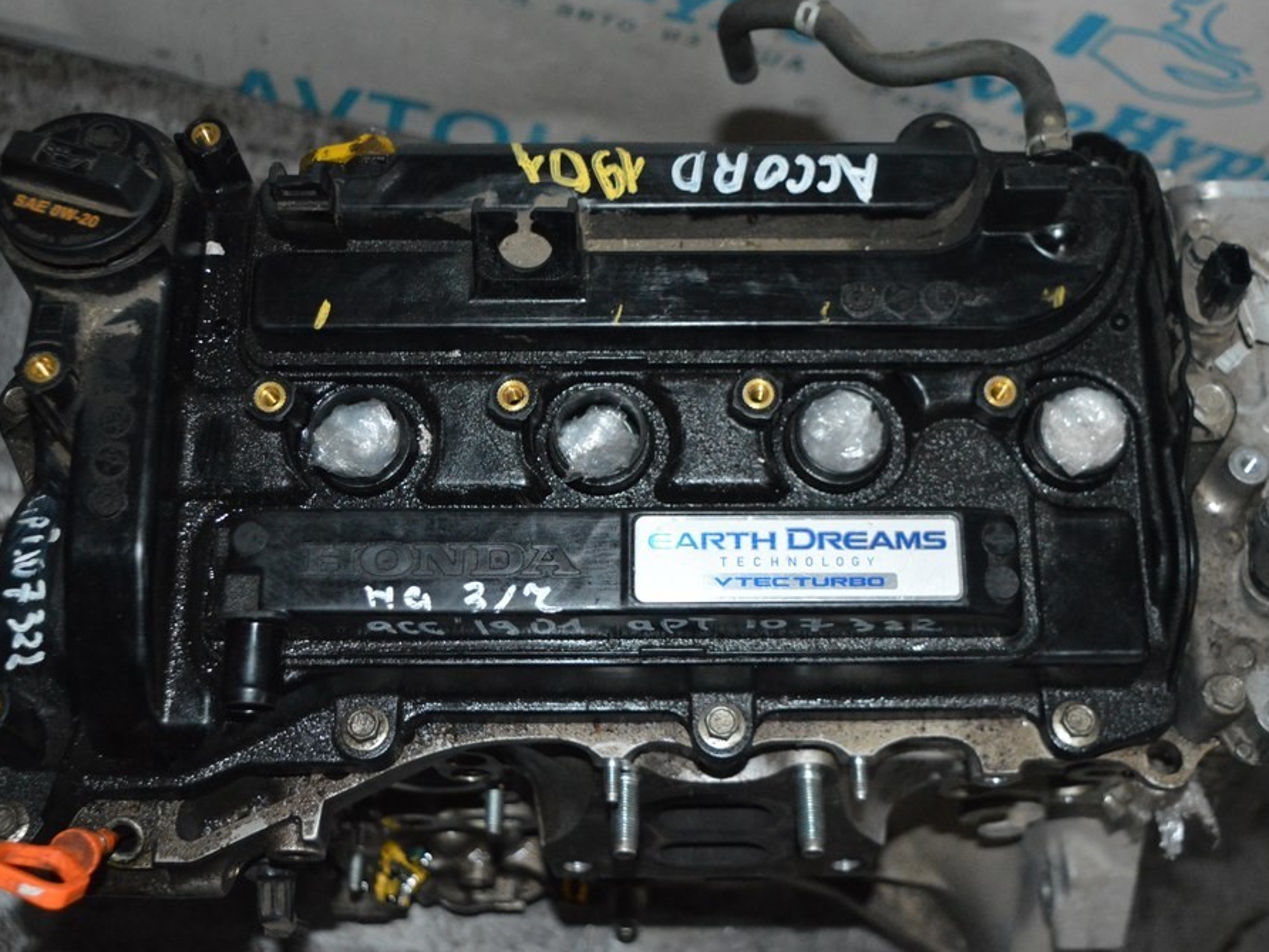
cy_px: 480
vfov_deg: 33.6
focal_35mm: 43
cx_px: 652
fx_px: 1576
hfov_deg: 43.8
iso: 3200
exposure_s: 1/60
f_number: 4
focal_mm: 26
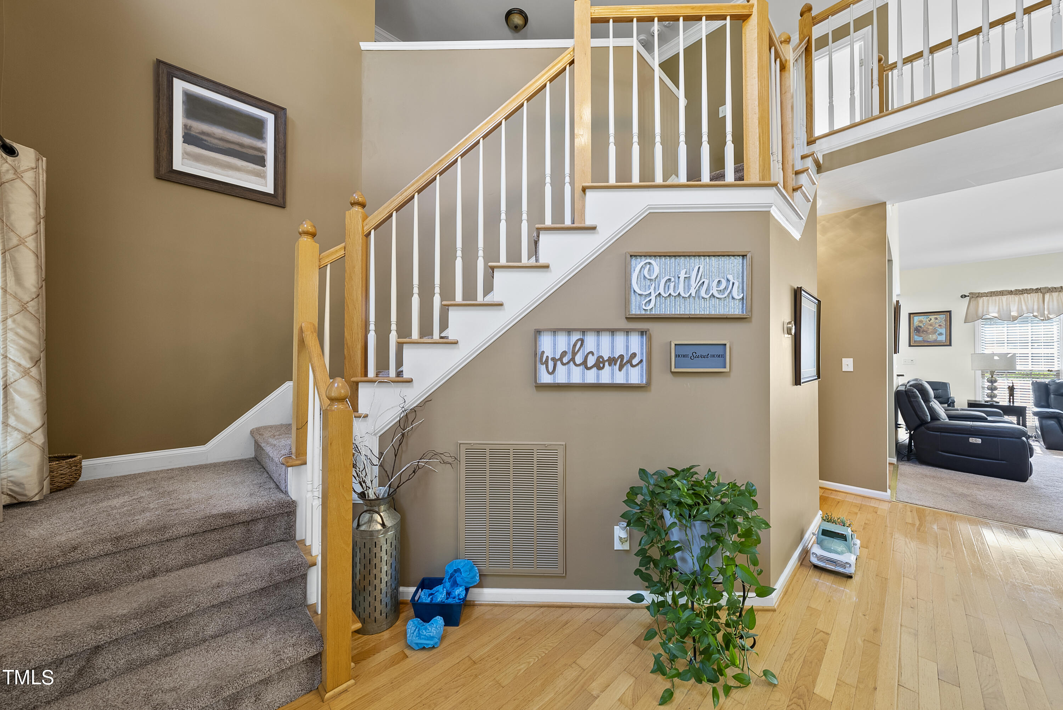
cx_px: 532
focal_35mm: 12
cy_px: 355
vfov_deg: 90.1
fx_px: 354
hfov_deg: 112.6
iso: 400
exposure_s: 1/2
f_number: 7.1
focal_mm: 12
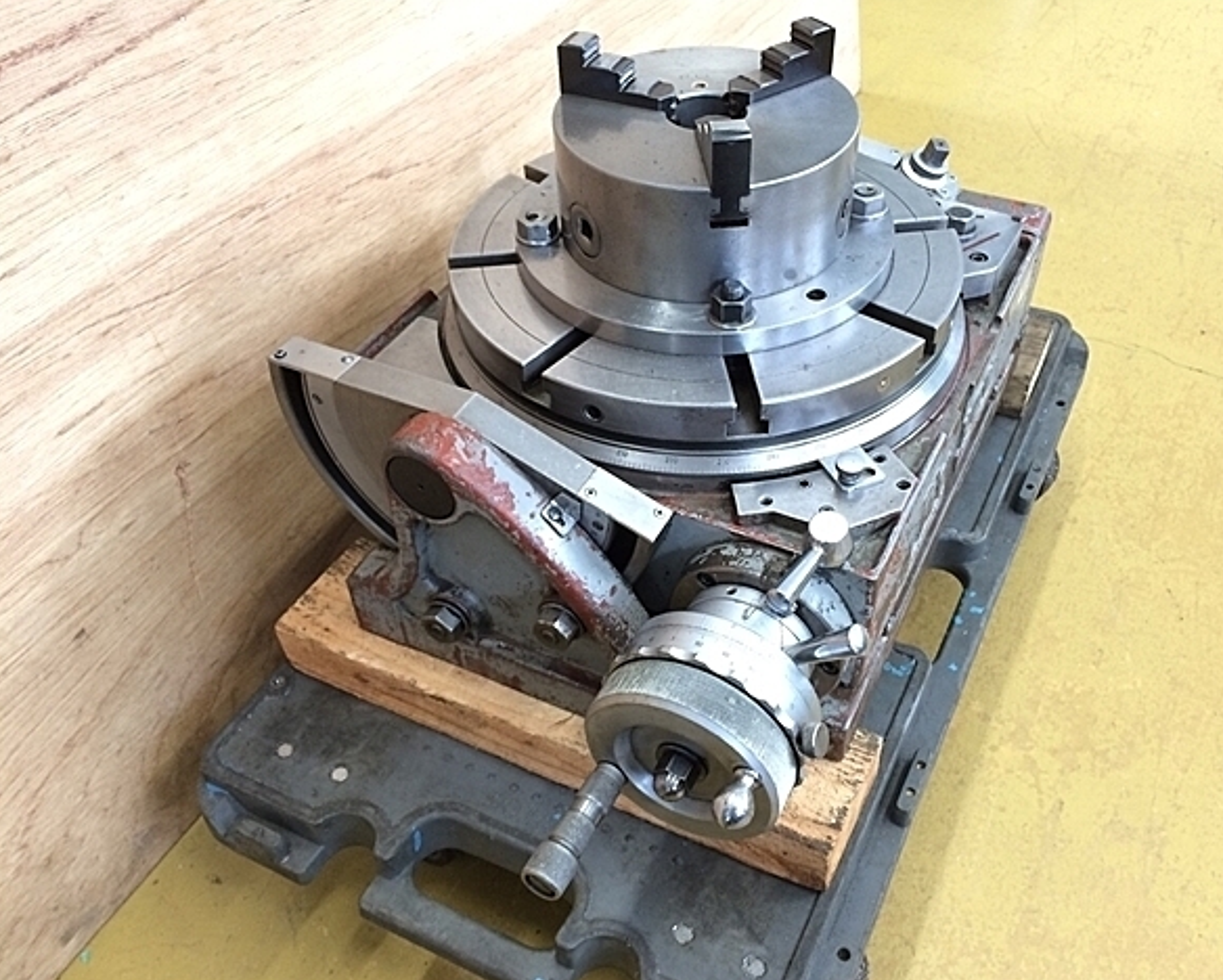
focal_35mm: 31
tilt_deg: -44.3
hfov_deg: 57.1
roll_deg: +1.1
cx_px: 664
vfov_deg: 47.2
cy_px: 496
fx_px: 1123
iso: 160
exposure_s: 1/30
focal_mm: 4.15
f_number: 2.2
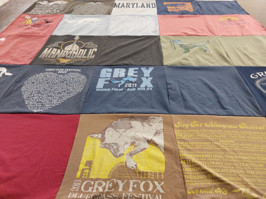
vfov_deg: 49.7
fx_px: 215
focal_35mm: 28
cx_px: 133
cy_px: 100
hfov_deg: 63.4
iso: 160
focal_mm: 2.91
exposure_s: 1/50
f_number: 1.9
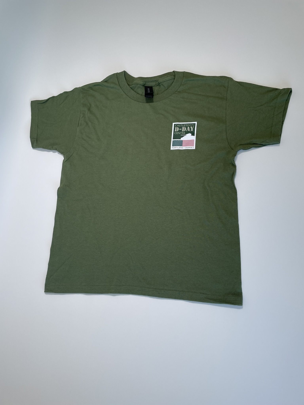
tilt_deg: -71.0
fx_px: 304
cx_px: 152
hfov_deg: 53.1
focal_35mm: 26
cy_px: 202
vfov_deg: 67.3
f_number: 1.6
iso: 32
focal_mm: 4.2
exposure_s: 1/155
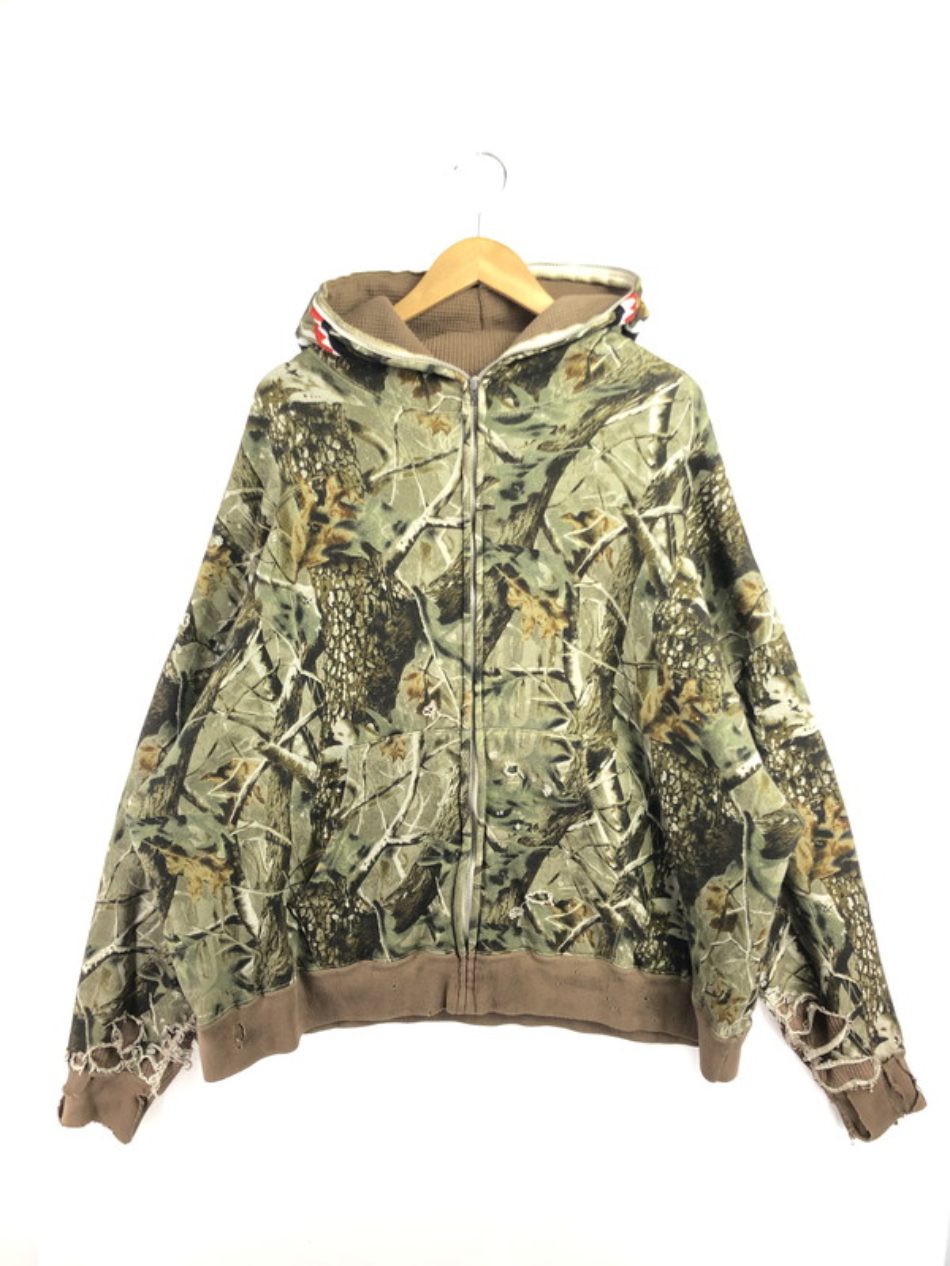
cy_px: 633
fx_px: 1025
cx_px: 475
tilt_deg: -23.4
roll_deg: -0.6
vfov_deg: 63.4
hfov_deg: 49.7
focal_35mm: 28
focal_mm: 4
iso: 25
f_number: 1.8
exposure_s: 1/33
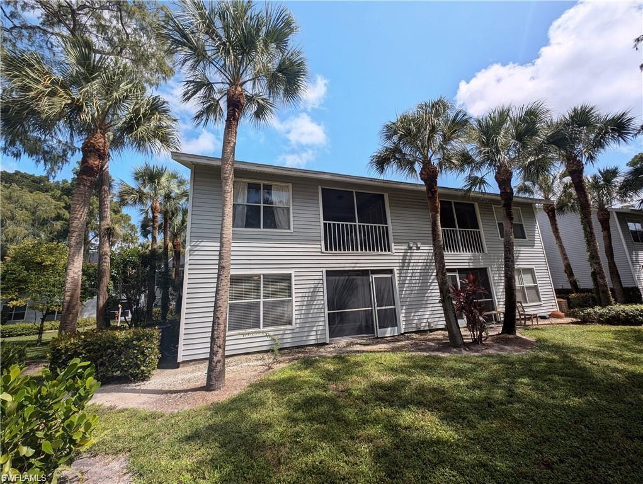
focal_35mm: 12
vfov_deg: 94.6
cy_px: 242
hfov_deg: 110.5
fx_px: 223
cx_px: 322
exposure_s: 1/2825
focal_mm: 2.23
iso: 39
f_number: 1.95
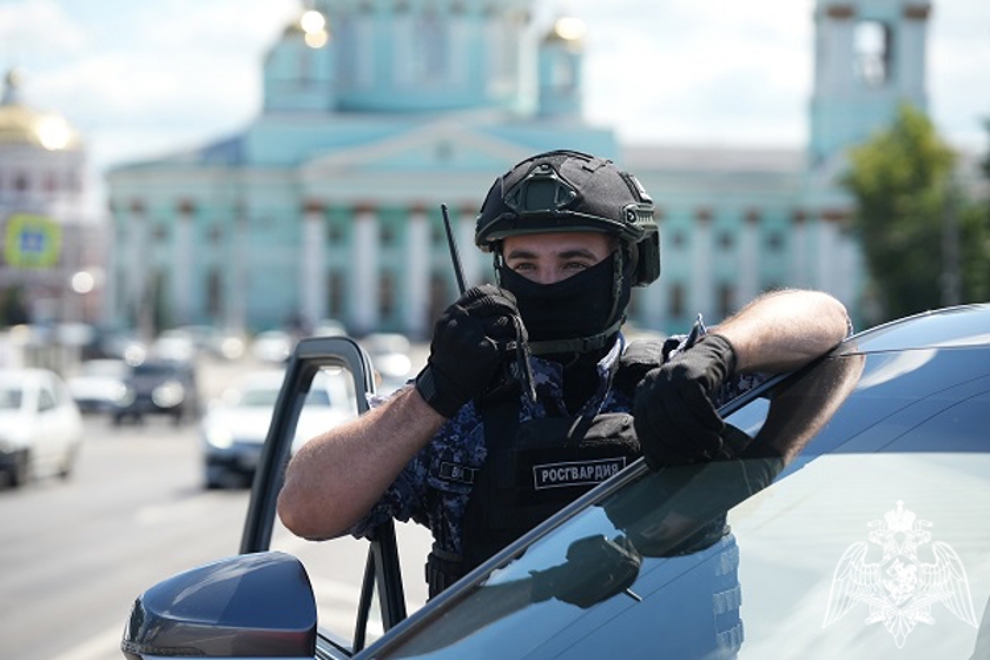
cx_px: 495
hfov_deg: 23.9
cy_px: 330
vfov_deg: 16.1
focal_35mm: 85
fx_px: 2337
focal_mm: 85
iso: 250
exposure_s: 1/1600
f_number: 3.2
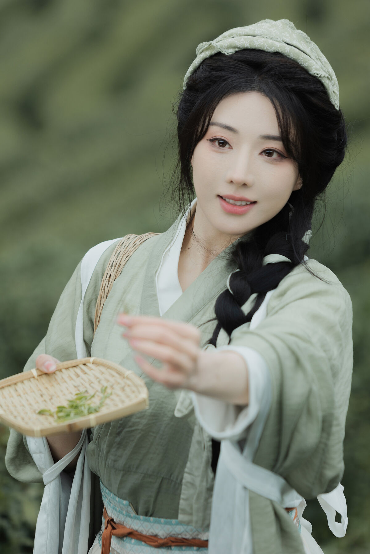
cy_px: 277
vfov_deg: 10.3
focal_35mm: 200
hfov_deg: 6.9
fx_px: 3083
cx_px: 185
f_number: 4
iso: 320
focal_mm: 200
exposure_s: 1/800
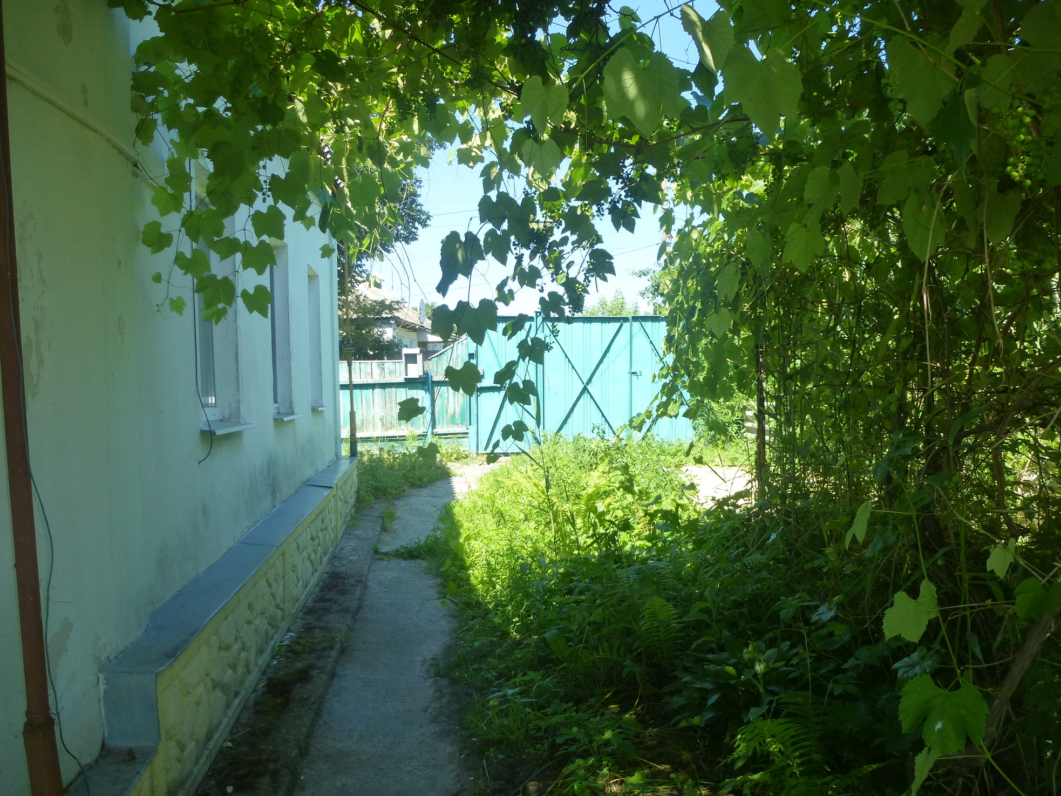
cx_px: 539
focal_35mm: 25
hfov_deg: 69.4
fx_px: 766
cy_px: 414
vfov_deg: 54.9
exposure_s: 1/320
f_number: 3.3
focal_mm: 4.3
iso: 160
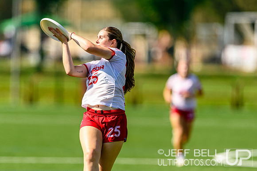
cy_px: 94
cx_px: 106
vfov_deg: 2.7
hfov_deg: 4.1
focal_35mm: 504
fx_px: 3597
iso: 100
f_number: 3.2
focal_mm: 400
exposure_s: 1/1600
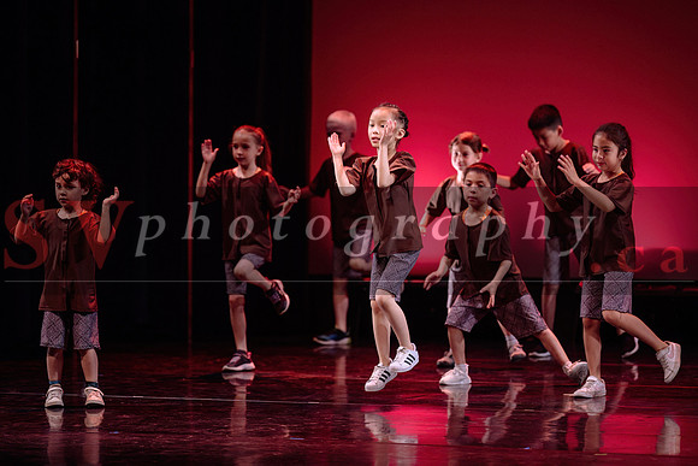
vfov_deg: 8.7
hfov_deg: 13.0
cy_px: 233
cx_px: 360
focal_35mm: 157
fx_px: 3053
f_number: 2.8
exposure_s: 1/320
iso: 1600
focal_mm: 150
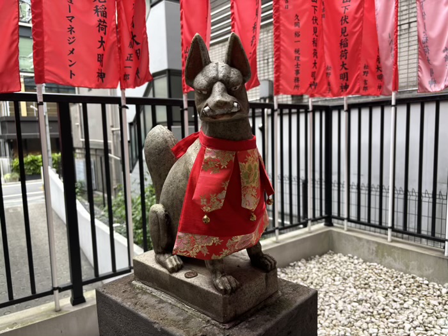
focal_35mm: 26
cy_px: 168
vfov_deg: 53.1
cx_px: 224
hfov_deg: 67.3
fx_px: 336
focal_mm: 5.96
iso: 32
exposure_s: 1/139
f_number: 1.6
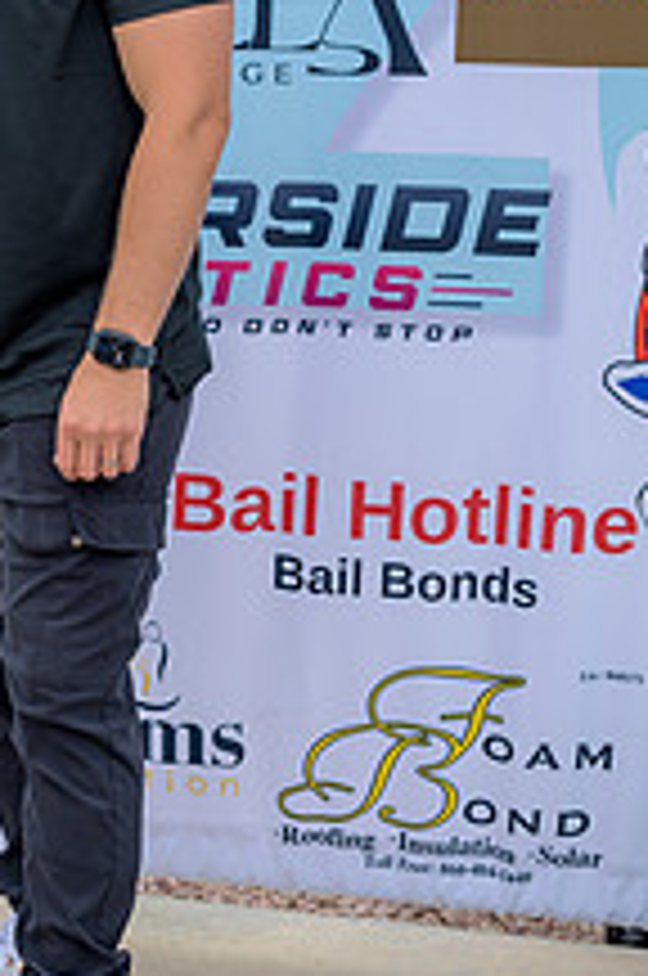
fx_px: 2871
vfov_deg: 19.3
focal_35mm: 106
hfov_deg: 12.8
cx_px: 54
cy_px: 337
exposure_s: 1/200
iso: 125
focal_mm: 51
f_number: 4
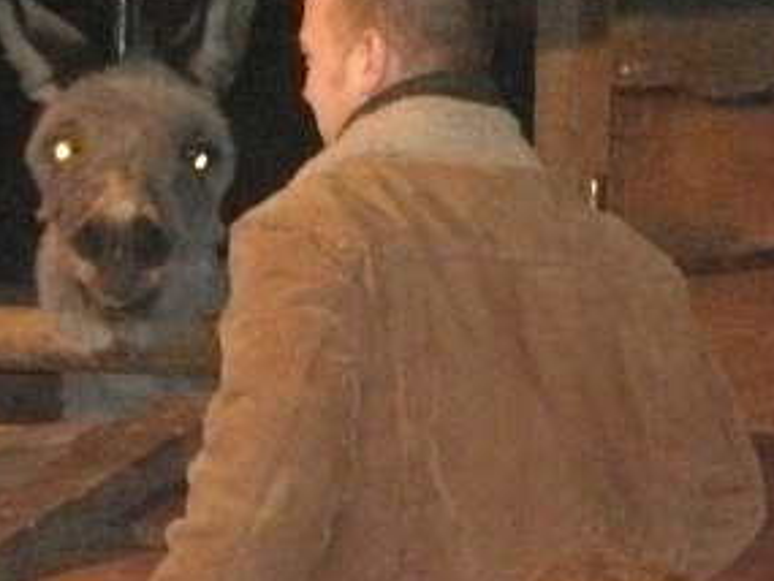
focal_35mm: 211
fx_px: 4720
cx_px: -71
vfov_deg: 7.0
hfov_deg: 9.3
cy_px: 310
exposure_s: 1/60
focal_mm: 15.32
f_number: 4.4
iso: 1600
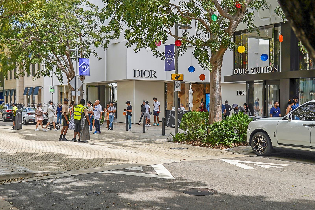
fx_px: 394
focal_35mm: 45
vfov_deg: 29.9
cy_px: 105
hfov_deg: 43.6
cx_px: 158
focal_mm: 30
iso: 125
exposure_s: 1/1600
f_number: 3.5
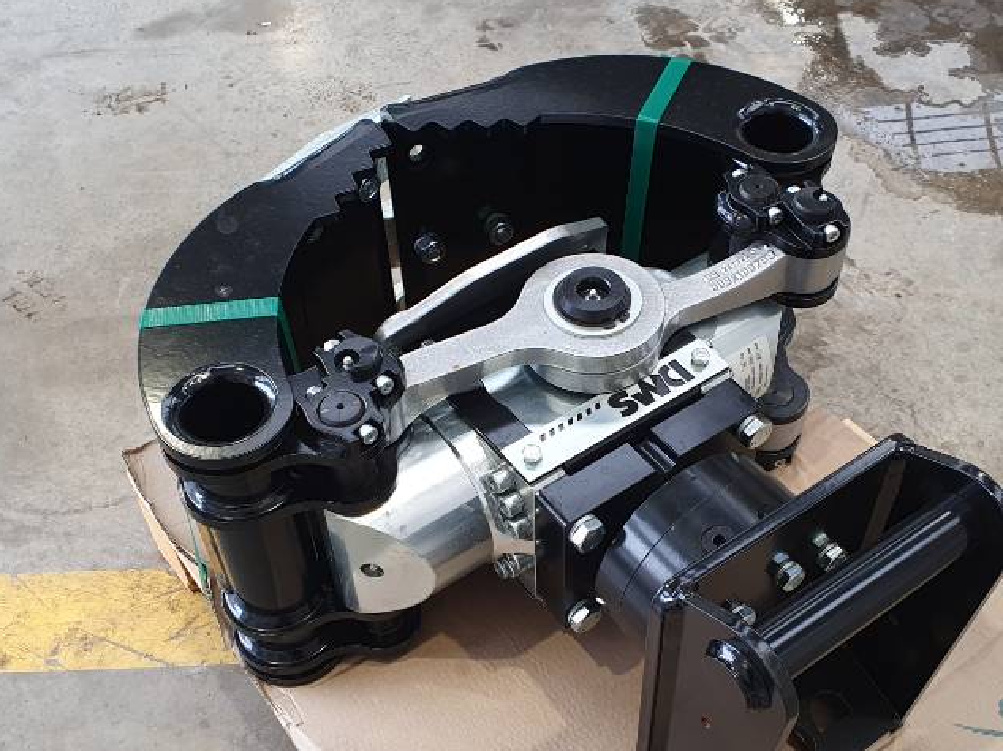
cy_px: 473
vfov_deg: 34.1
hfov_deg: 44.8
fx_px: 1216
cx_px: 549
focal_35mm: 42
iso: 80
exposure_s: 1/100
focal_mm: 4.32
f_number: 2.4
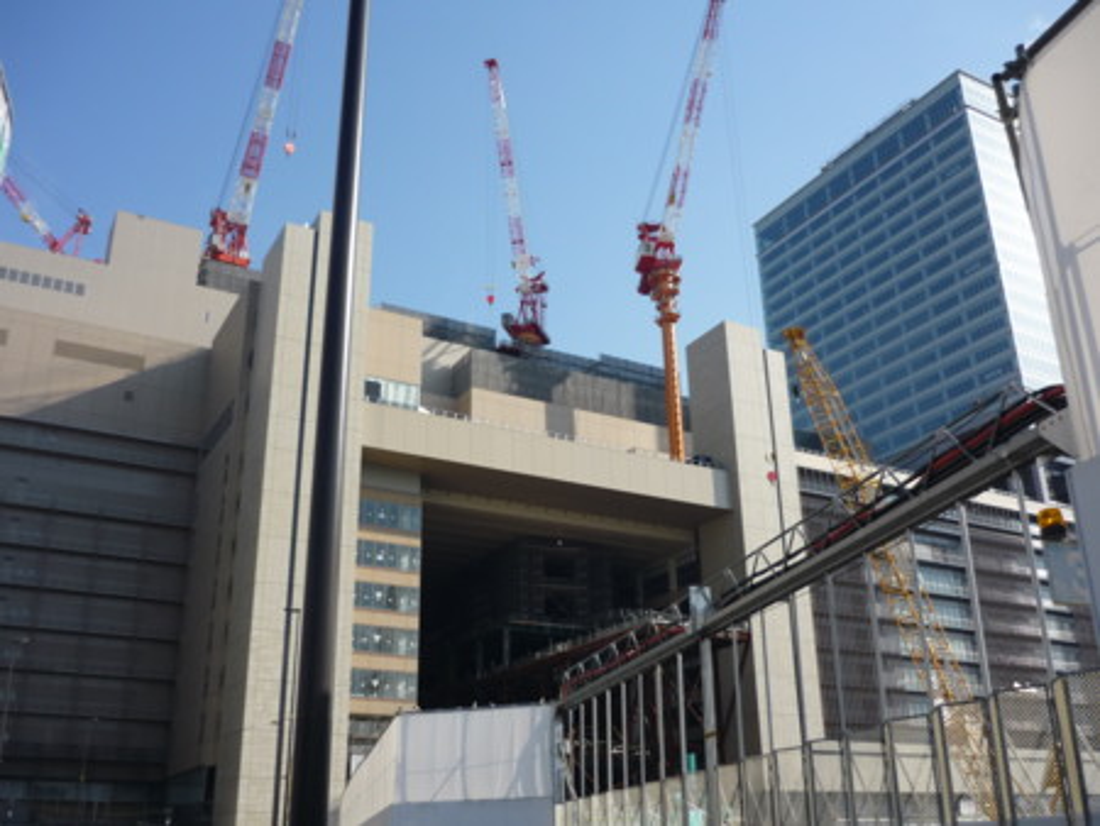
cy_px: 413
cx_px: 550
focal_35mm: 33
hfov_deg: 55.3
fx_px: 1049
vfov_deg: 43.0
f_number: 8
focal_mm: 5.5
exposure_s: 1/160
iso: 100
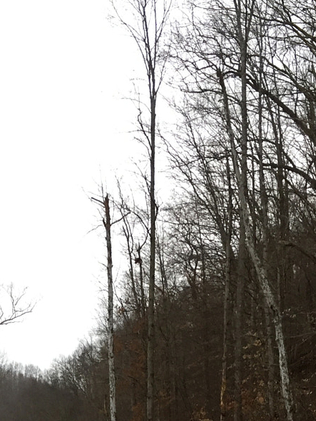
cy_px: 567
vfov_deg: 21.9
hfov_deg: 18.5
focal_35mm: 79
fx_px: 961
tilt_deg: -3.8
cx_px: 61
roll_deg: -1.1
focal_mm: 4.15
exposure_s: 1/30
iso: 40
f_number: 2.2
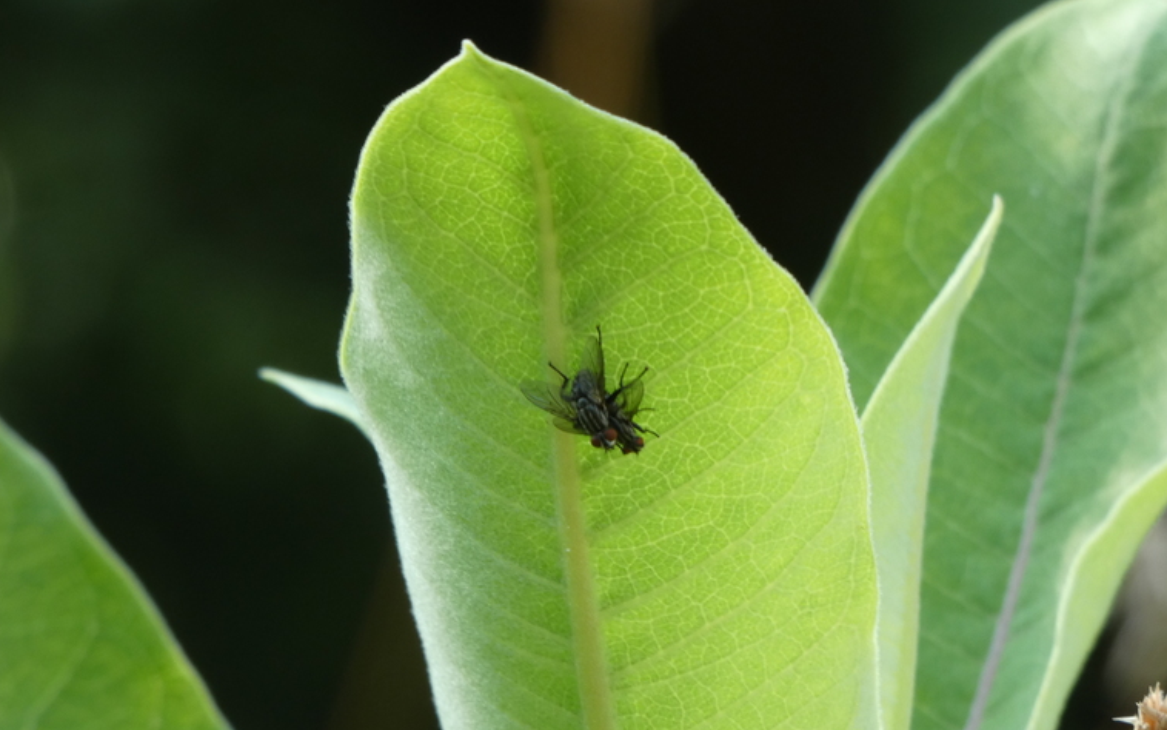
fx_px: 15173
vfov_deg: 2.8
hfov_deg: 4.4
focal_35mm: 477
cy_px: 464
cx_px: 615
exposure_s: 1/80
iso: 125
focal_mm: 71.7
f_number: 5.6
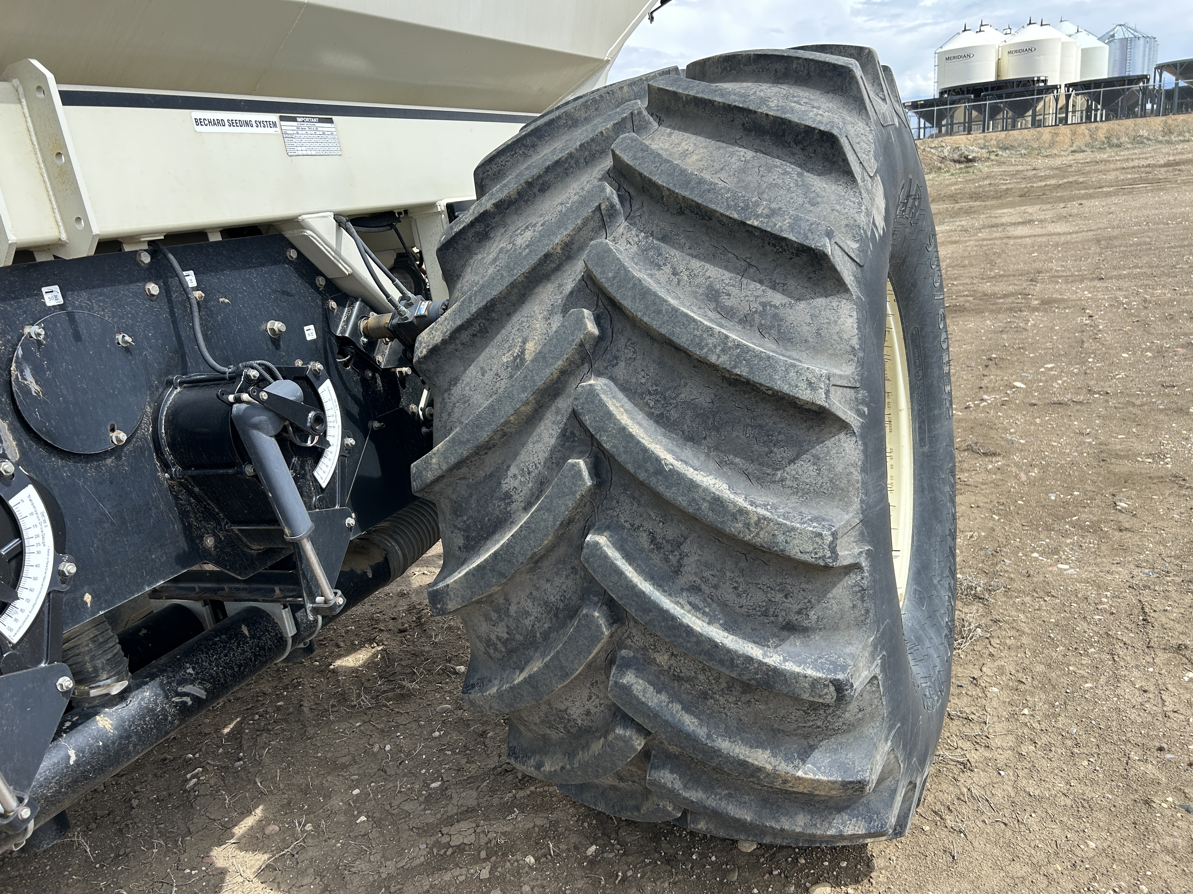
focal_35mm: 26
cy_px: 447
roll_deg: +4.2
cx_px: 596
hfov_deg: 67.3
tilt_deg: -17.9
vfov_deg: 53.1
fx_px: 896
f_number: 1.5
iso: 50
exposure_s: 1/1838
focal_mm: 5.7
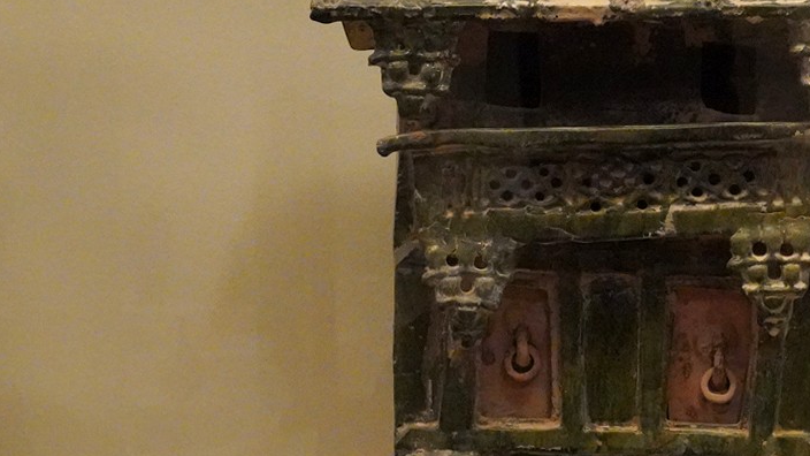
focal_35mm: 119
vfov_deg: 10.1
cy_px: 492
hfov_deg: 17.7
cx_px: 720
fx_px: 2556
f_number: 7.1
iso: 12800
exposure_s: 1/100
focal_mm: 40
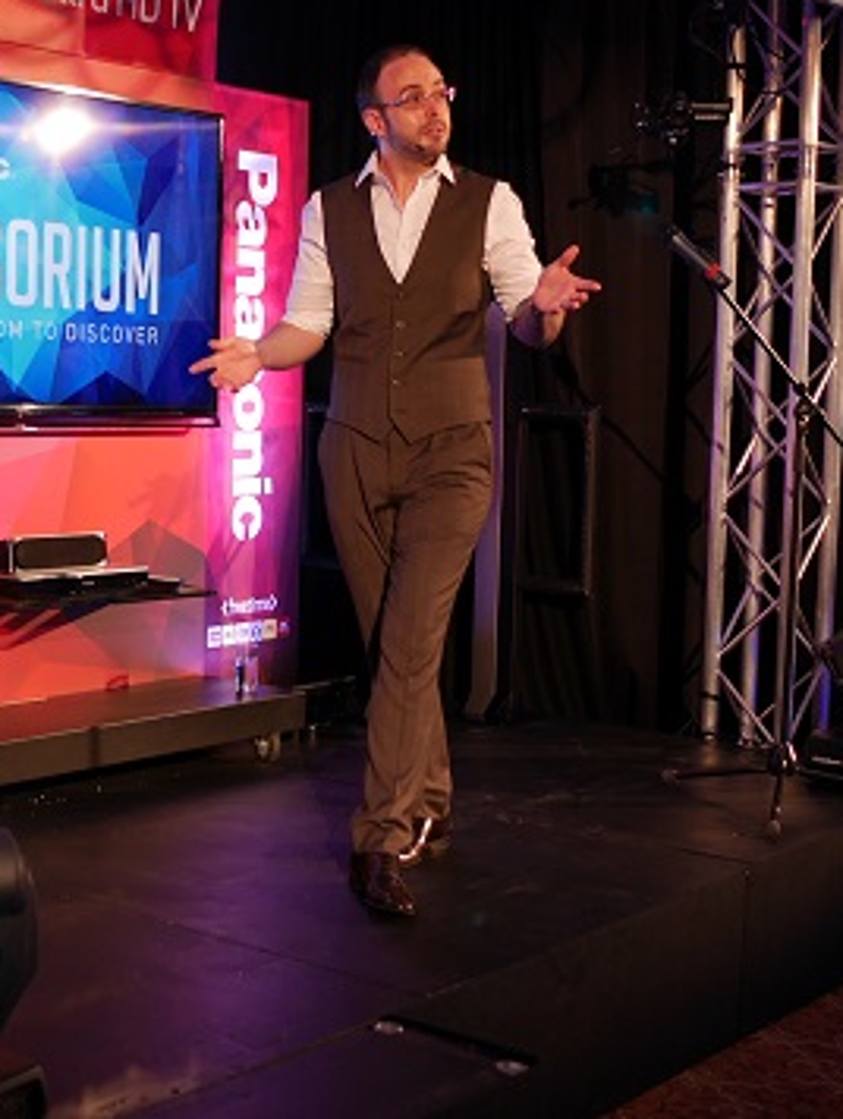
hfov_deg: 25.2
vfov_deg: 33.2
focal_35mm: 58
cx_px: 289
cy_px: 542
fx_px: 1879
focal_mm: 15
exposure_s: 1/80
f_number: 1.7
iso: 200
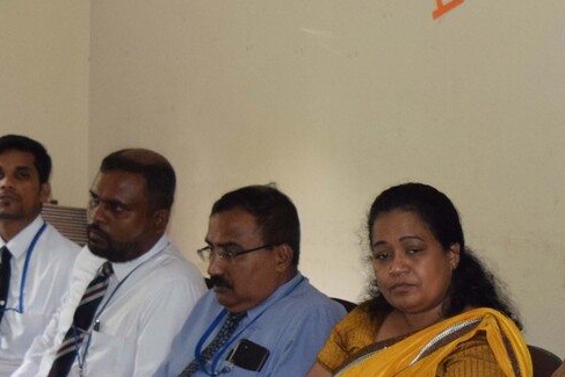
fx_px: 2465
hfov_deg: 13.0
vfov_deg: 8.7
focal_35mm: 157
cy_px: 264
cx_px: 514
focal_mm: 34
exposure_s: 1/125
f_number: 4.5
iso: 800
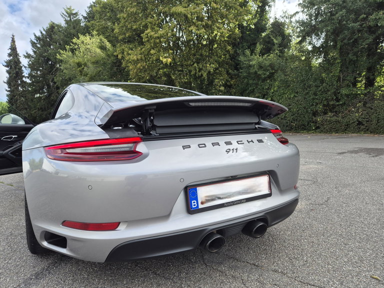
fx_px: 255
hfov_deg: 73.9
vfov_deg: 58.9
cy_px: 144
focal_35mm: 23
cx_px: 192
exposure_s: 1/507
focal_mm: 5.4
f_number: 1.8
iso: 25
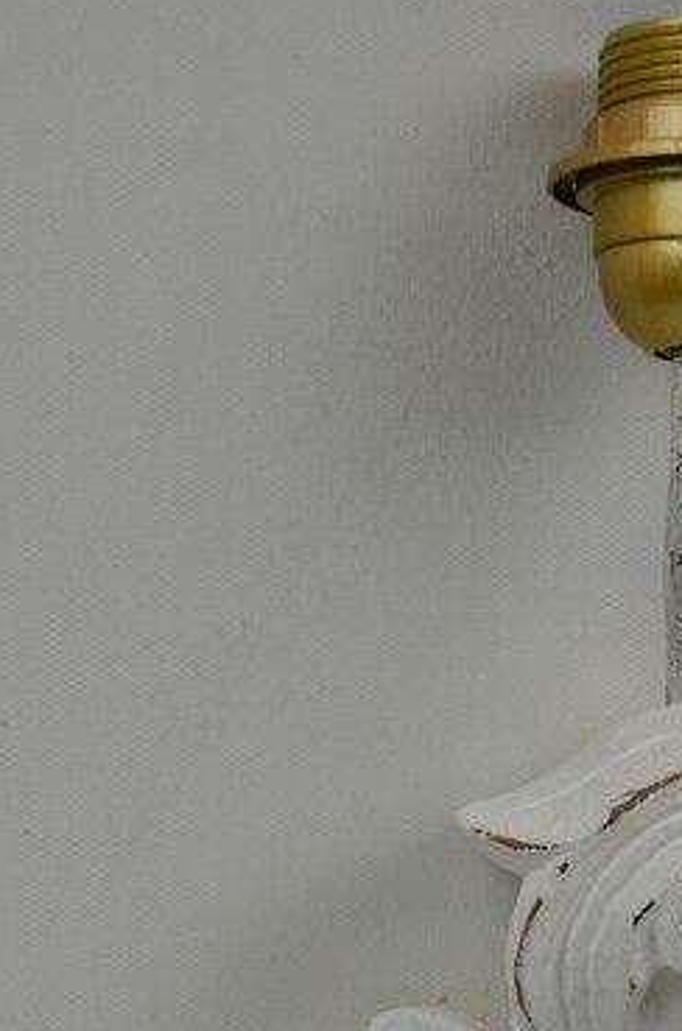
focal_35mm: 127
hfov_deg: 10.7
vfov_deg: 15.3
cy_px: 1372
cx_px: 661
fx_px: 3629
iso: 320
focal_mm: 26
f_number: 5.6
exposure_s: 1/125
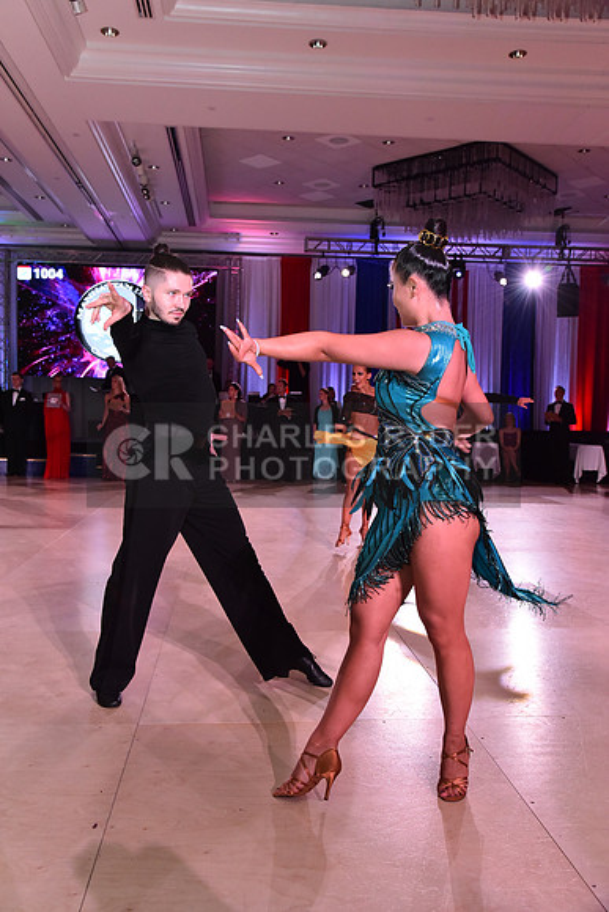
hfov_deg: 41.1
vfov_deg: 58.7
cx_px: 304
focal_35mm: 32
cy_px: 456
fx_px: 811
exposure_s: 1/320
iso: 2500
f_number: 7.1
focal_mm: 32
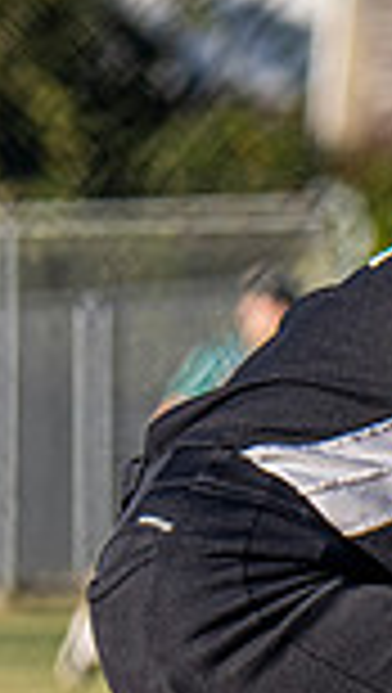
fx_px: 13298
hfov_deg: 1.7
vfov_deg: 3.0
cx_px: 682
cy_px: 375
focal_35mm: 722
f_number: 2.8
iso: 160
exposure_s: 1/2500
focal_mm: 101
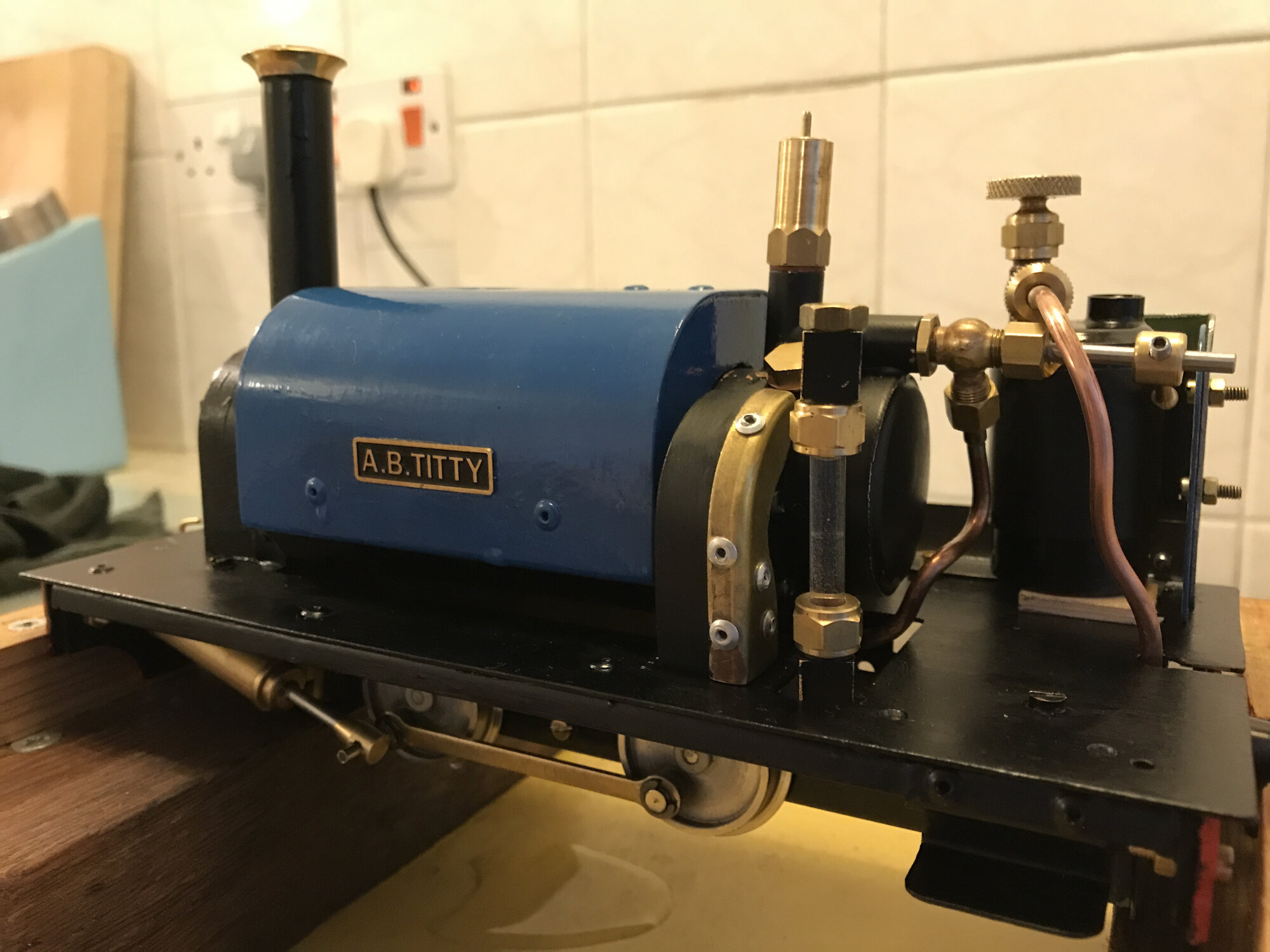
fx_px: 1027
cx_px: 635
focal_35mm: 28
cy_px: 476
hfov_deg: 63.4
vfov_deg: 49.7
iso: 100
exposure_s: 1/14
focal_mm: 3.99
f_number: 1.8
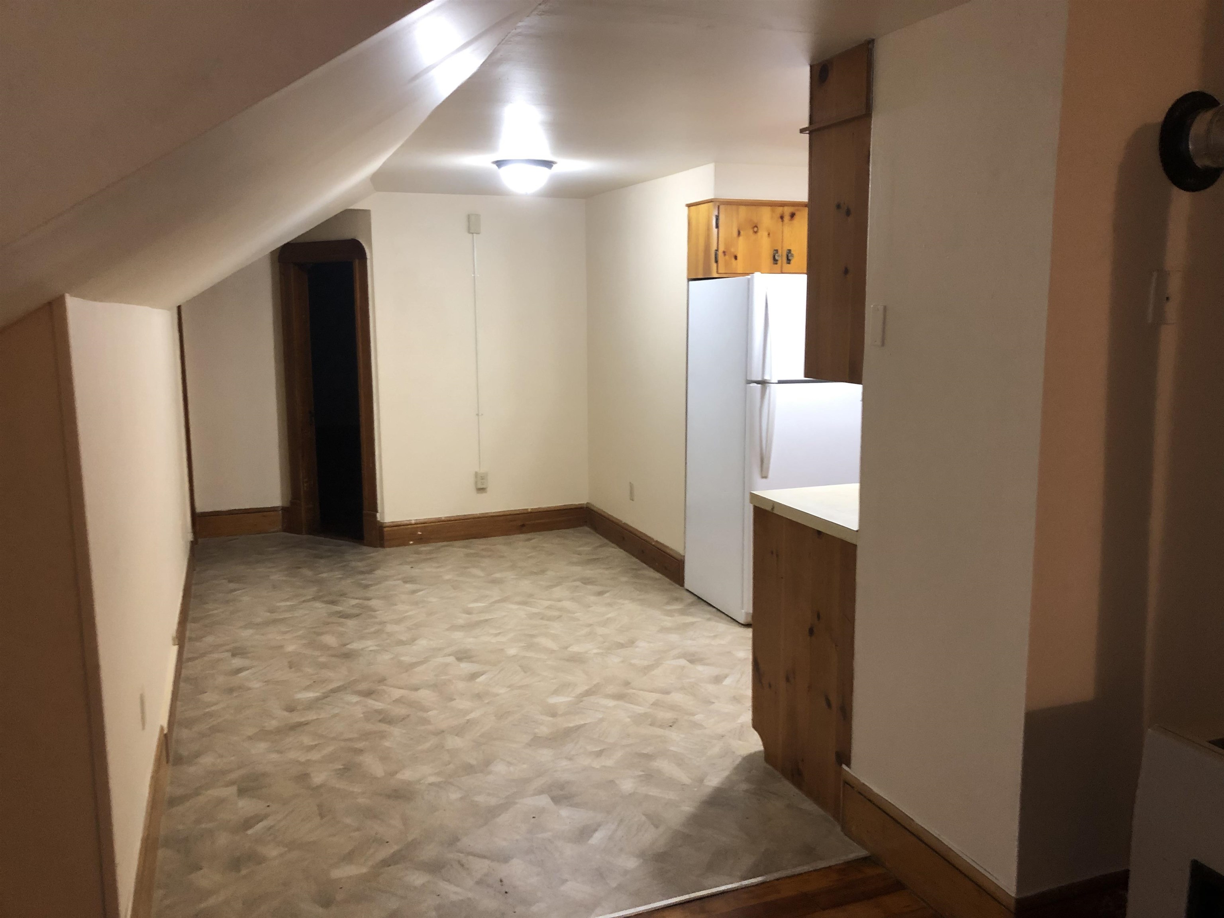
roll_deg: +0.9
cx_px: 612
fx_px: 990
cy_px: 459
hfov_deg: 63.4
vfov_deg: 49.7
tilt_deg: -6.8
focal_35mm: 28
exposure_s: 1/15
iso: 64
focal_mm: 3.99
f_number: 1.8
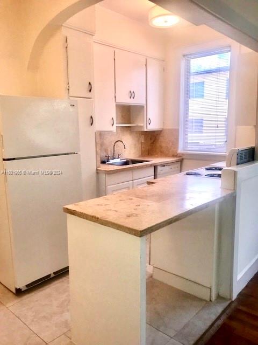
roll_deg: +0.4
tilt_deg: -6.3
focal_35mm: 28
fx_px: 278
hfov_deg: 49.7
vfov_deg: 63.4
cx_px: 129
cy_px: 172
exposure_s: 1/133
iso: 20
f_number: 1.8
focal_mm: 3.99
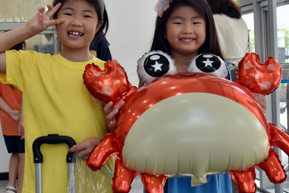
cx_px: 131
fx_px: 530
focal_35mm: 66
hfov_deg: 30.5
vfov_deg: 20.4
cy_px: 50
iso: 400
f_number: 6.3
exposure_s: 1/160
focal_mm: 24
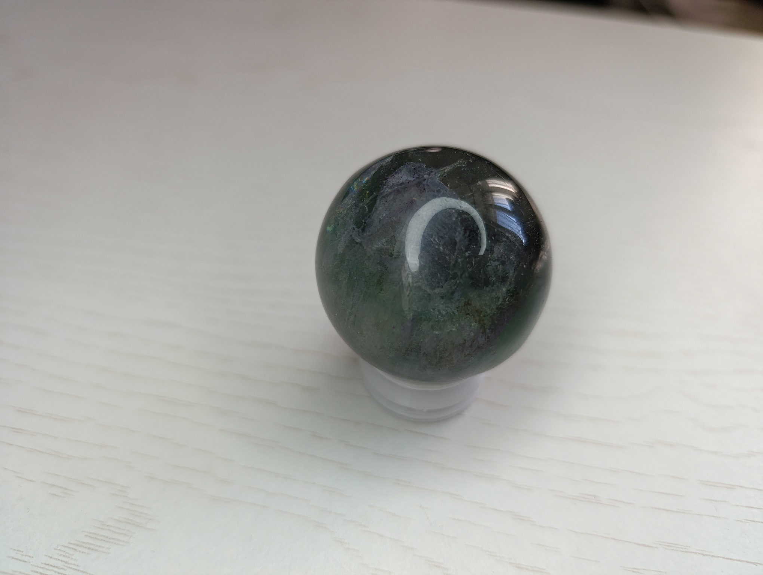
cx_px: 382
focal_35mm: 23
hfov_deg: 73.8
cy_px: 288
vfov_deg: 59.0
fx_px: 508
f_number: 1.6
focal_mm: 6.14
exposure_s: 1/100
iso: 160
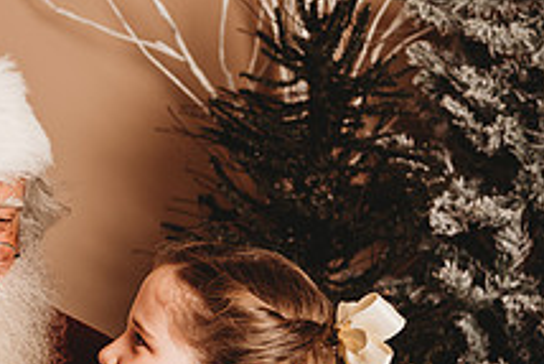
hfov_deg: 14.2
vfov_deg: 9.7
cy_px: 365
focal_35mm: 141
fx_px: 2132
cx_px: -71
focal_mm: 52
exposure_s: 1/160
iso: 100
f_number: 4
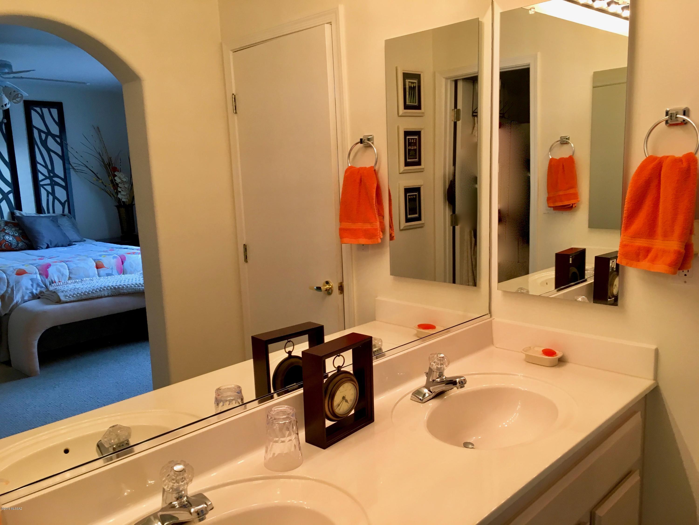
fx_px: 586
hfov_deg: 61.7
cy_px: 262
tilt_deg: -9.3
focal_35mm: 29
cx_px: 350
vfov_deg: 48.2
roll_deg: +1.5
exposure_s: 1/30
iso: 50
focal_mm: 4.15
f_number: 2.2
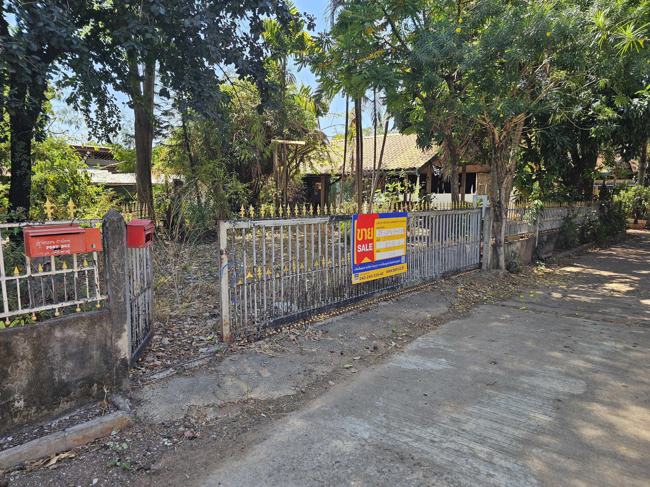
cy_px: 244
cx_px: 325
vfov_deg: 58.9
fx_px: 432
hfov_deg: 73.9
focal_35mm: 23
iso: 12
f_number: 1.7
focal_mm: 6.3
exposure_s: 1/180
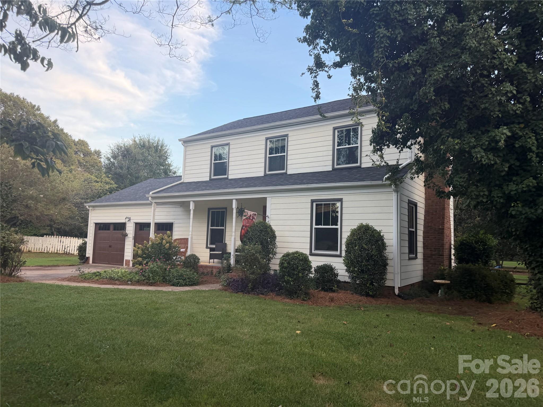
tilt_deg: +5.4
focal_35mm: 24
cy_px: 204
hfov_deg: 71.6
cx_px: 272
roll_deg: -0.6
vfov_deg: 56.8
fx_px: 376
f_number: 1.78
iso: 100
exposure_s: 1/355
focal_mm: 6.76
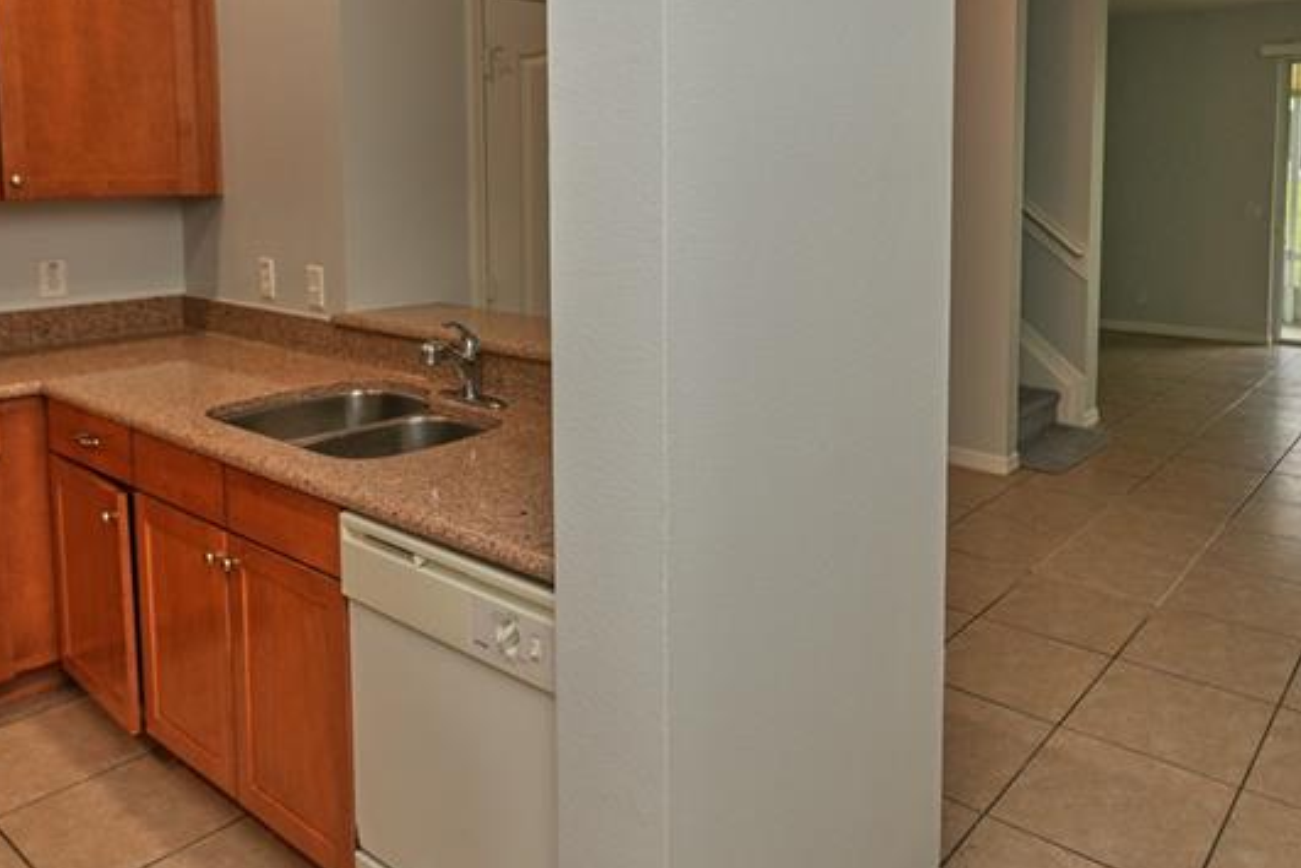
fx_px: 976
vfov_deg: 46.5
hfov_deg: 66.6
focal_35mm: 27
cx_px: 794
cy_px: 233
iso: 400
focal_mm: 14
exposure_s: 1/200
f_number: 4
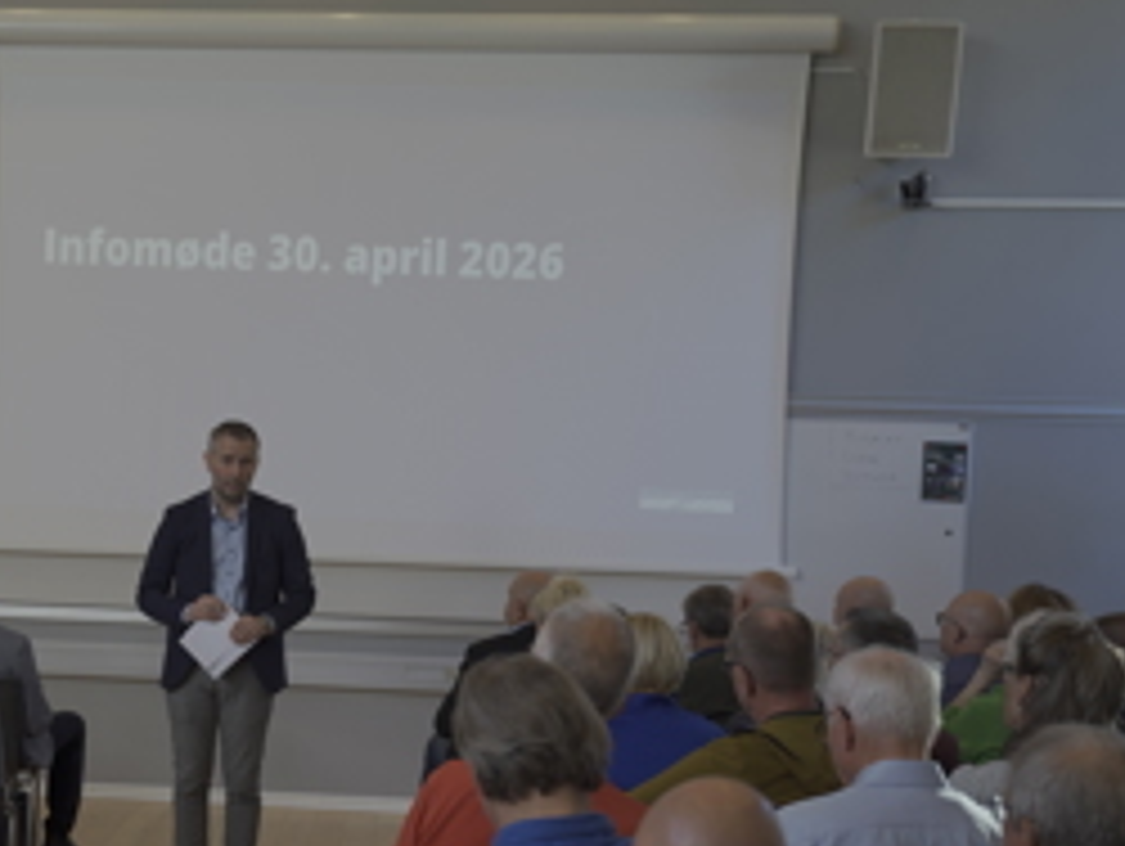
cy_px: 621
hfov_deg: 26.5
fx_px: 2316
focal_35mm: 71
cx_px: 148
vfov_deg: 20.6
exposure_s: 1/100
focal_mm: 37.1
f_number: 3.2
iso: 125
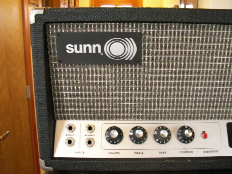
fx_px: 235
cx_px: 116
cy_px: 87
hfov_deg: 52.6
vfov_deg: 40.7
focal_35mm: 35
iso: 160
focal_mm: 5.9
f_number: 2.8
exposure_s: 1/6
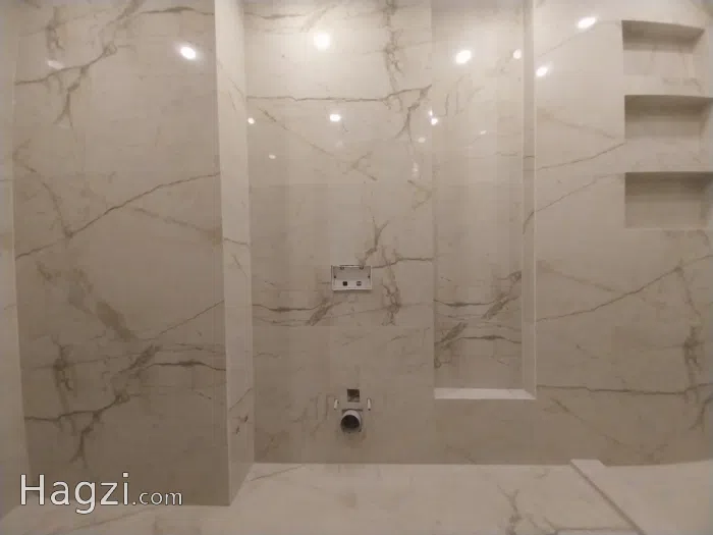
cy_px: 268
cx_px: 356
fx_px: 268
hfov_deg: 106.2
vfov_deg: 89.9
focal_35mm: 13
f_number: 2.2
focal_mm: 1.3
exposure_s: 1/50
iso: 160
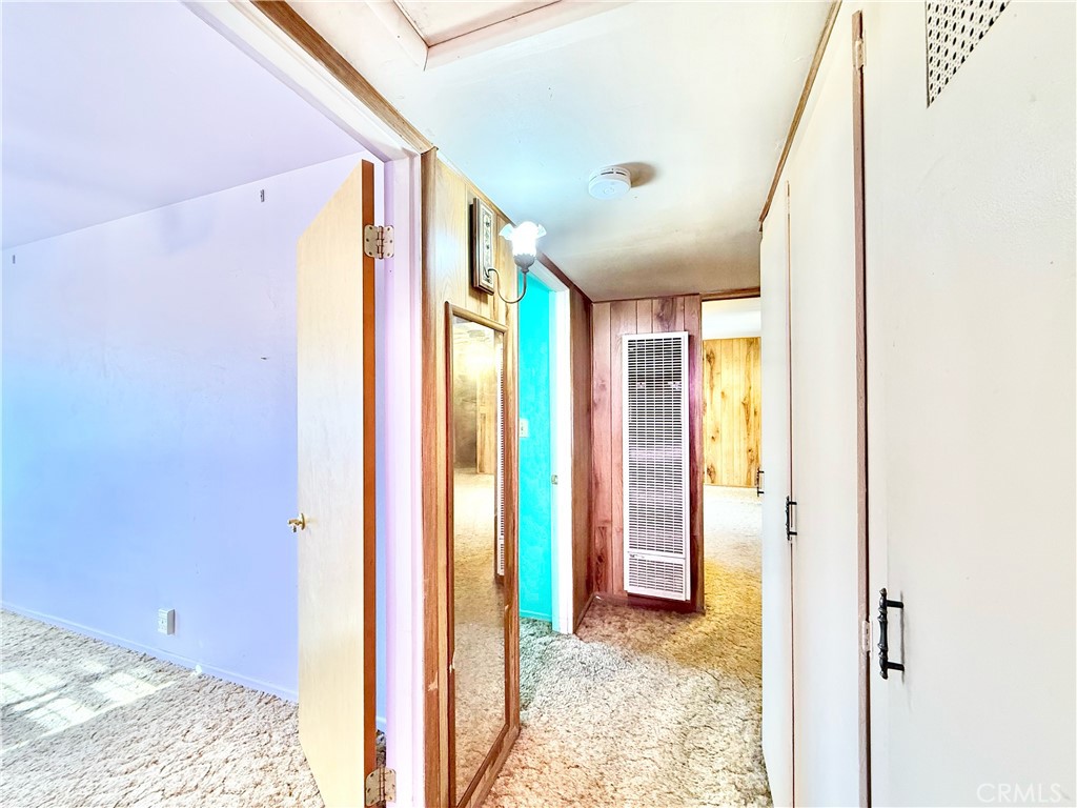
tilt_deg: +1.2
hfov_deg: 102.1
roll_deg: -0.1
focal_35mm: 14
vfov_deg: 85.7
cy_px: 404
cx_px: 538
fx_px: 436
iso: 320
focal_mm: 2.22
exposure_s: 1/60
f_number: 2.2
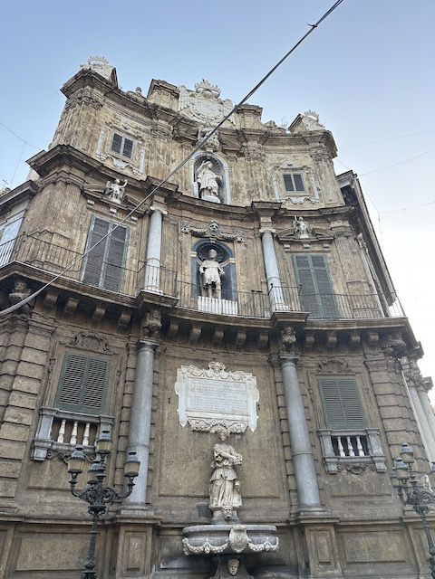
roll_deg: +2.1
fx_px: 402
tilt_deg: +35.8
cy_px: 290
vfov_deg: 71.6
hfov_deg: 56.8
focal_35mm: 24
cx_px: 218
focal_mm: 6.86
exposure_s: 1/271
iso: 80
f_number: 1.78
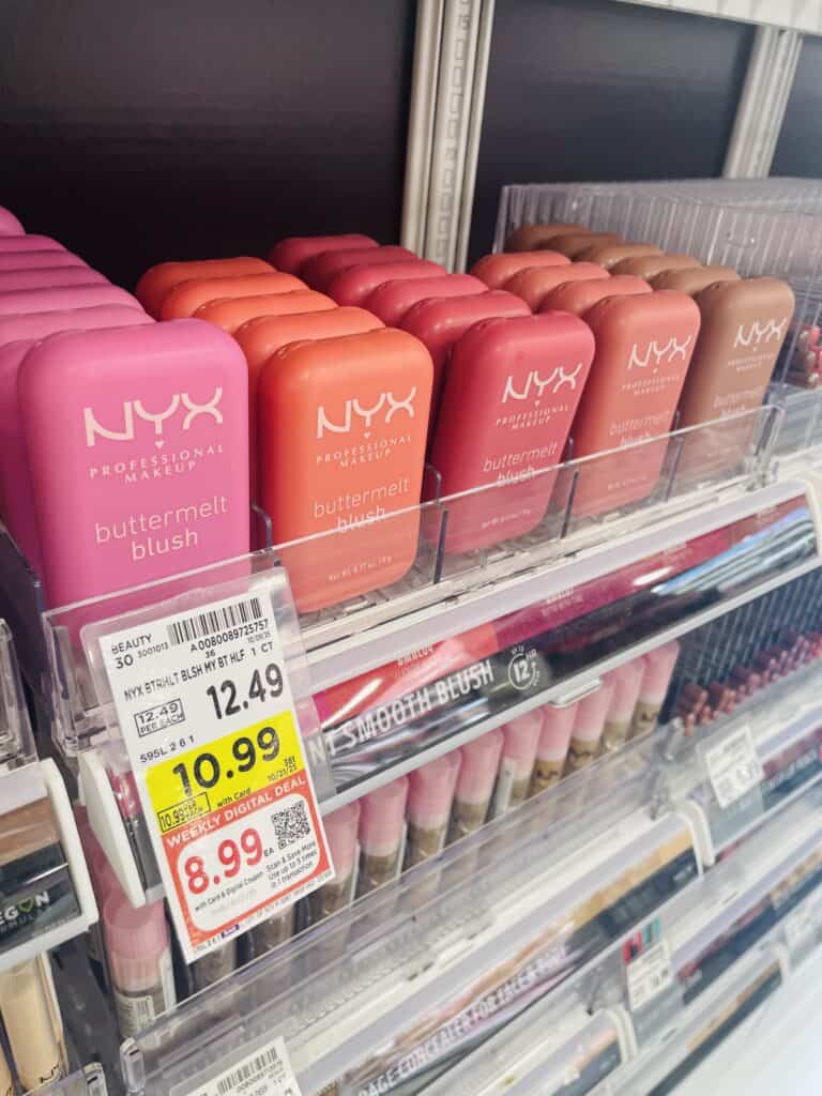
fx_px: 823
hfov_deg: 53.1
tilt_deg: -30.9
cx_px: 411
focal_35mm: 26
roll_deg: -4.8
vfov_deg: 67.3
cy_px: 548
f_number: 1.6
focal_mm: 4.2
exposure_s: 1/62
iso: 64
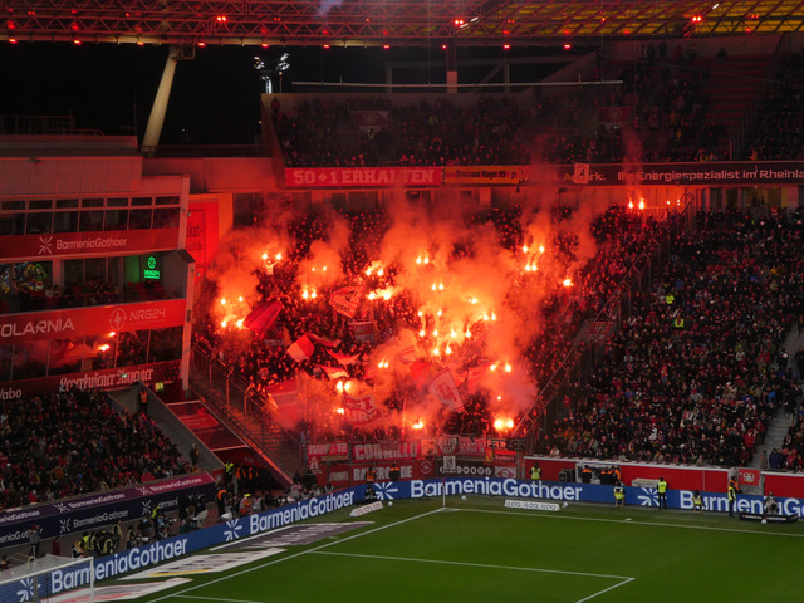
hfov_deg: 21.8
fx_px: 2090
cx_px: 402
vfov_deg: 16.4
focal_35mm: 90
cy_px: 302
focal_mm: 16.1
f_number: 4.9
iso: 80
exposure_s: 1/100
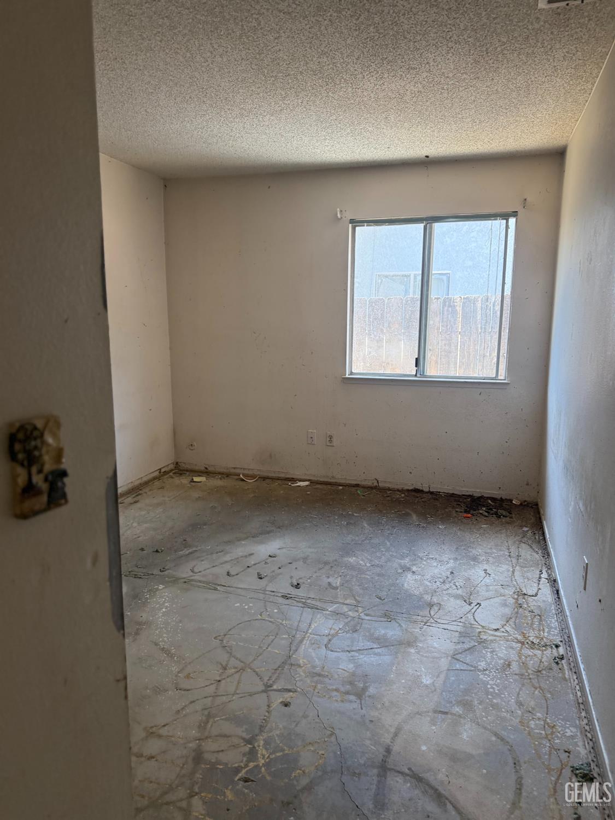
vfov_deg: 71.6
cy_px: 410
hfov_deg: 56.8
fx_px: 568
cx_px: 308
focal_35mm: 24
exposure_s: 1/137
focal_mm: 6.76
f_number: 1.78
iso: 200
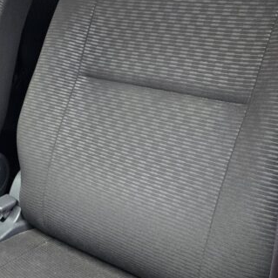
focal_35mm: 51
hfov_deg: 29.4
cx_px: -43
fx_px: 463
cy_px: 127
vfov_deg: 33.4
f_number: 1.8
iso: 250
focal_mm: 5.4
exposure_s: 1/100
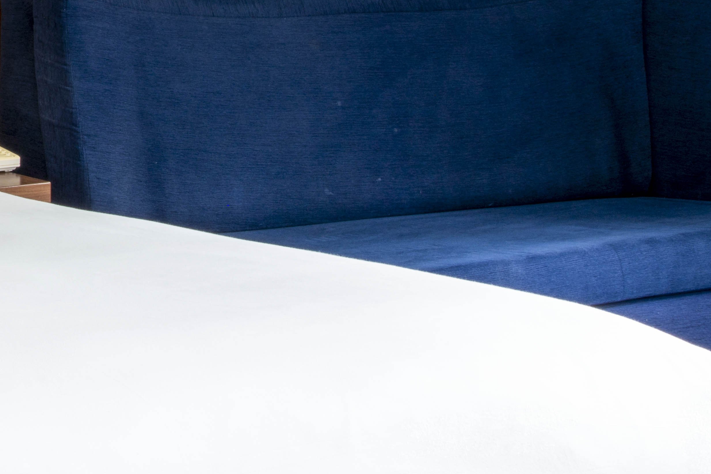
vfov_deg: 13.1
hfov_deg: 18.3
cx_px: -255
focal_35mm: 103
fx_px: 2034
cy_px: -40
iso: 125
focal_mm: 32
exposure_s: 13
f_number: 22
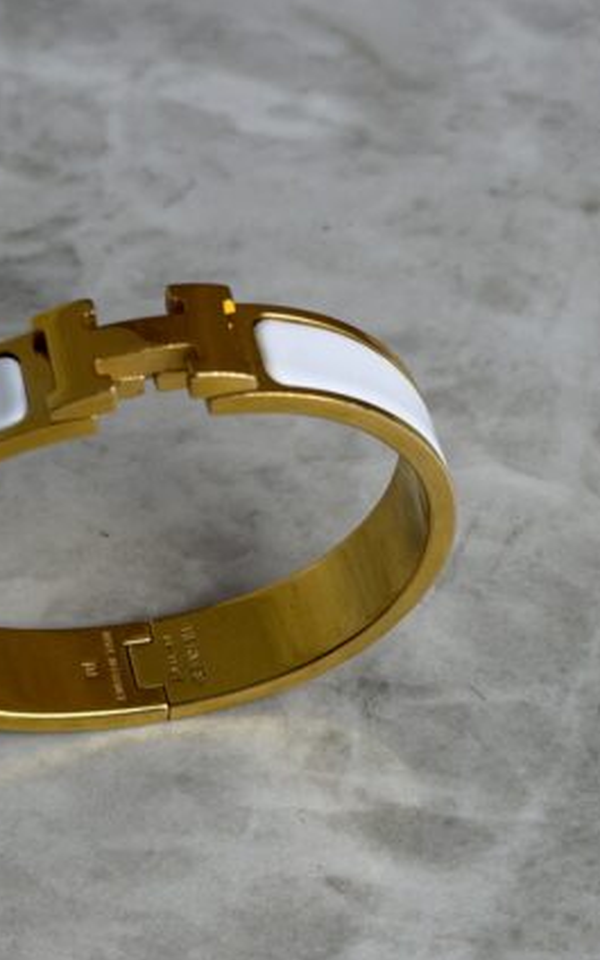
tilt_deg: -50.4
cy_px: 498
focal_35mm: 96
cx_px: 136
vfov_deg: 21.6
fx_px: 2512
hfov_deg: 13.6
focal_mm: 6.76
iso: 50
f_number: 1.78
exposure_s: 1/229
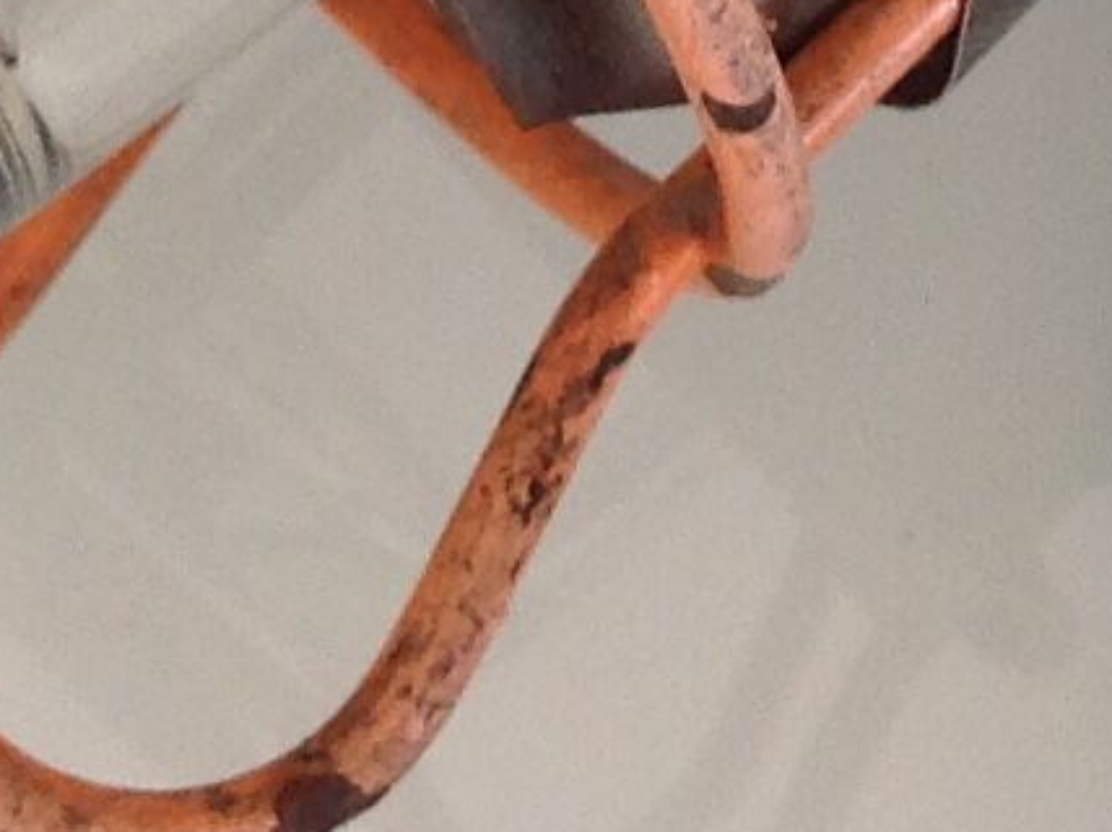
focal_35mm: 212
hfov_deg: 9.2
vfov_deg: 6.4
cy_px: -1589
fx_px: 6803
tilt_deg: -63.3
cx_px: 1252
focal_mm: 4.28
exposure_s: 1/24
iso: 64
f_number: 2.4
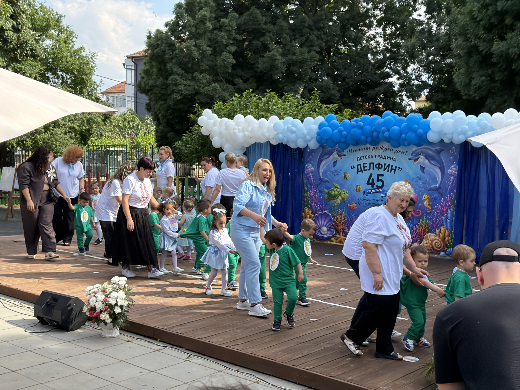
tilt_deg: -4.8
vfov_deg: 30.3
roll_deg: -0.4
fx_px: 721
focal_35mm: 48
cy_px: 195
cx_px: 260
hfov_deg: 39.7
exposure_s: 1/5587
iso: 400
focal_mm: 6.76
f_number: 1.78
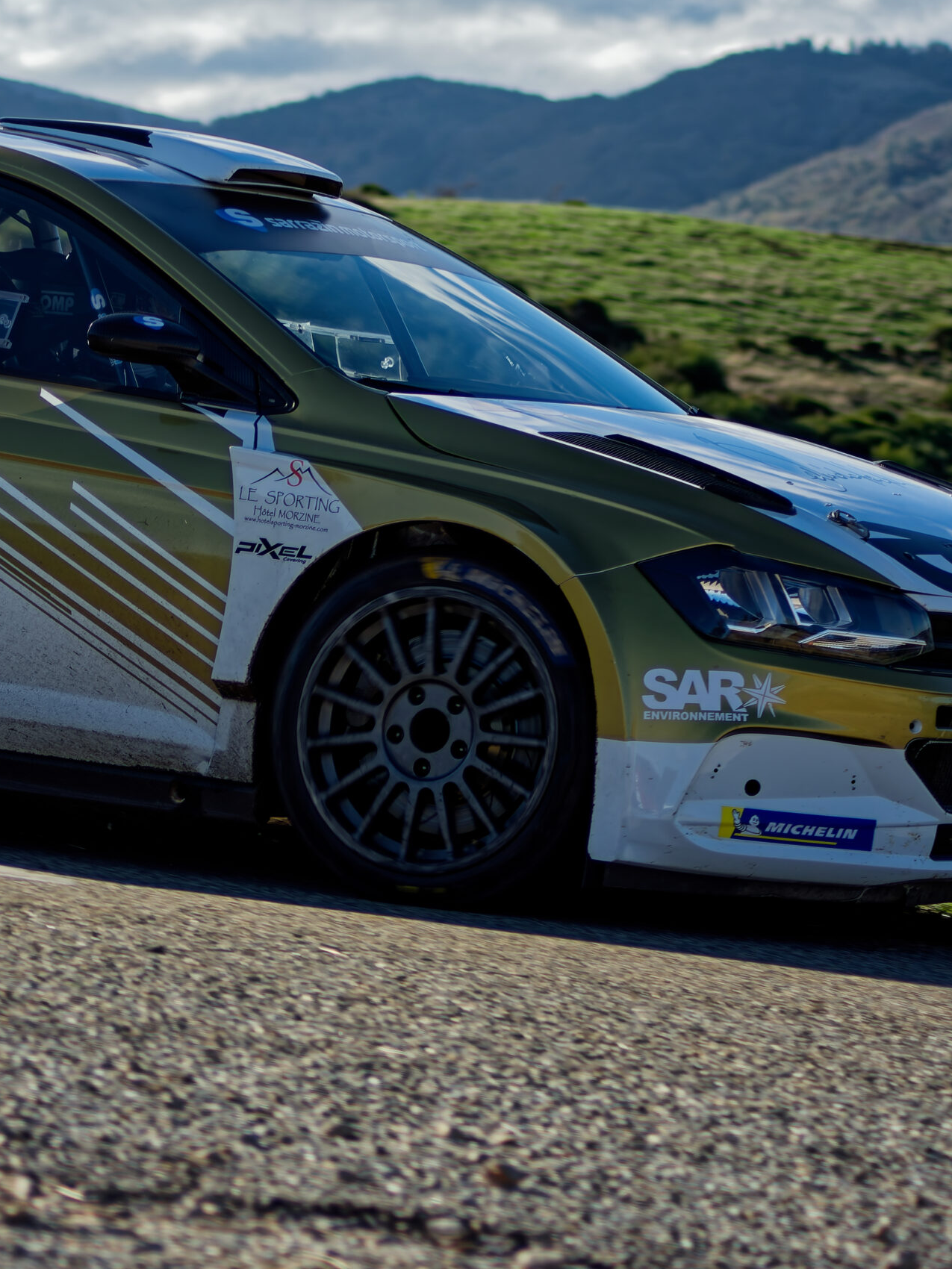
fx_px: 5574
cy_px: 633
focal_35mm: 152
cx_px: 216
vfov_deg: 13.0
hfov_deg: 9.7
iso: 180
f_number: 4
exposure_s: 1/1250
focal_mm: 70
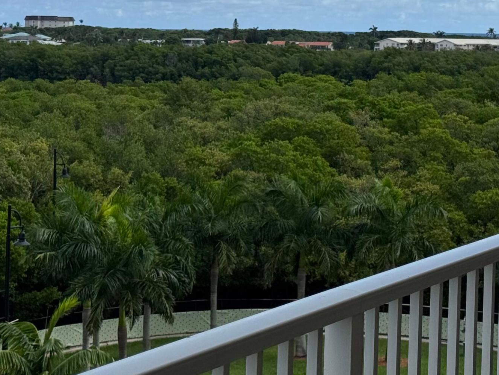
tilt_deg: -0.5
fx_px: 1499
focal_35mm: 104
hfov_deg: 18.9
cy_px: 42
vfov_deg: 14.1
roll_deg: -1.3
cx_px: 229
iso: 64
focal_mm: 6.76
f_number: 1.78
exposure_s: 1/5848
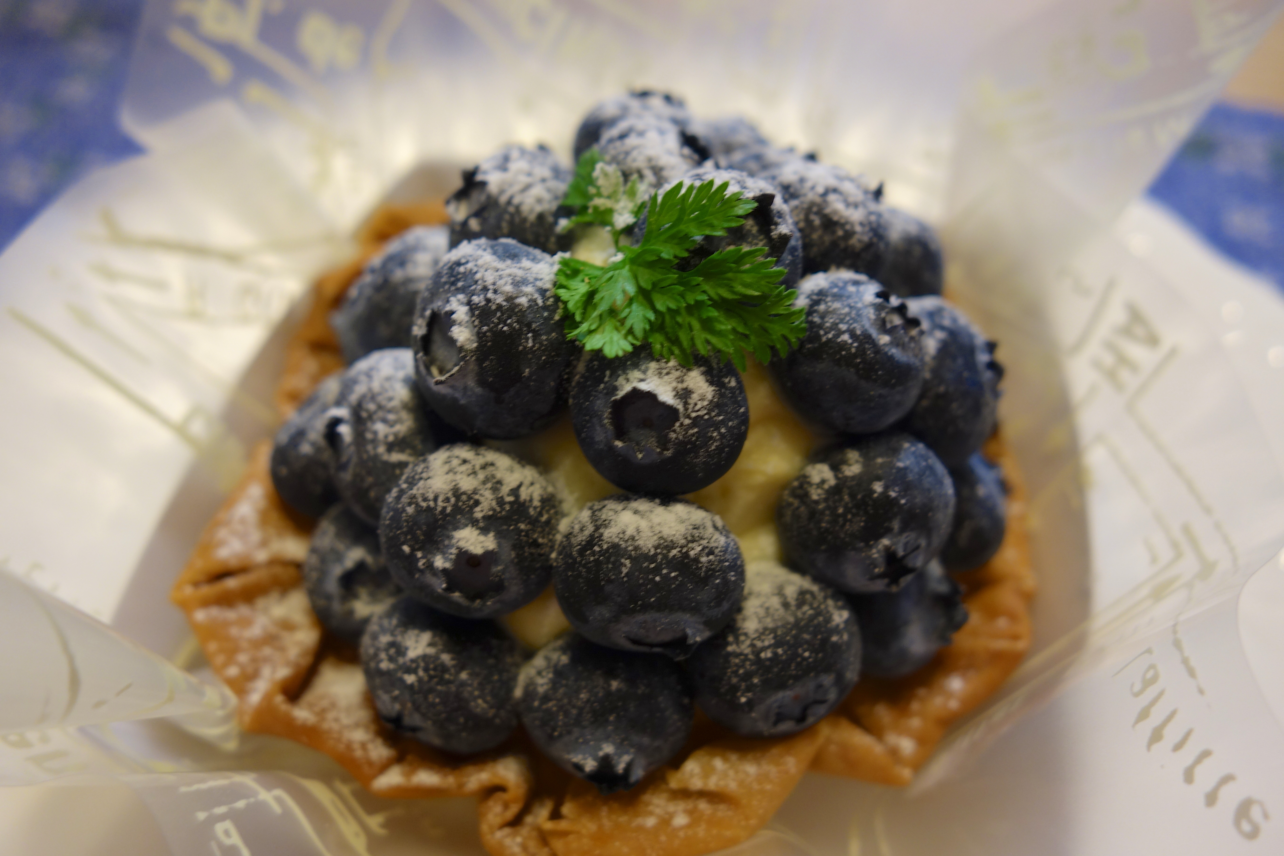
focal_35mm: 28
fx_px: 999
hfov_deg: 65.5
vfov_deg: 46.4
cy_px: 428
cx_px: 642
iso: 160
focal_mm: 10.4
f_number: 3.5
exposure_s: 1/8
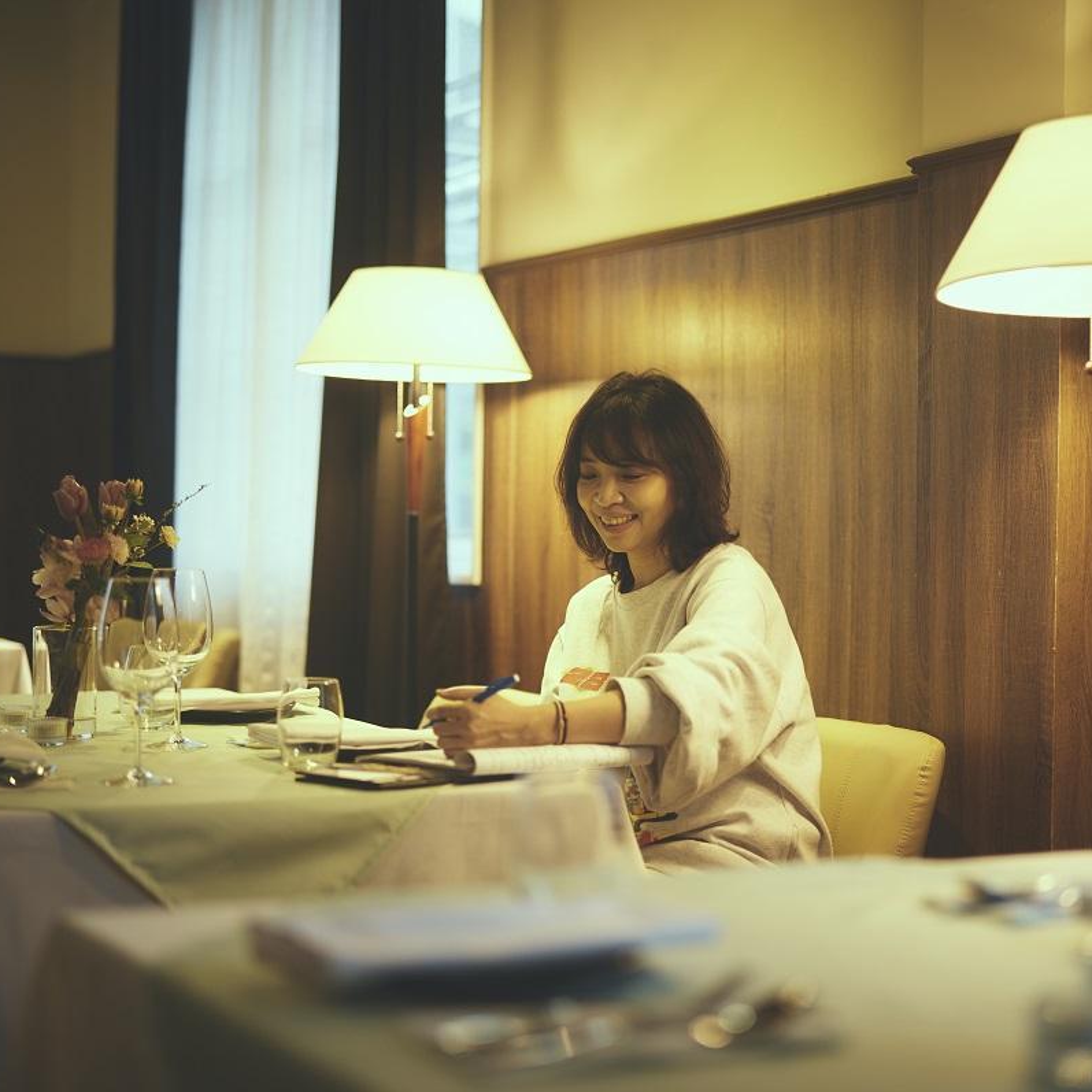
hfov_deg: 26.8
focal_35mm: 64
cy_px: 545
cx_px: 654
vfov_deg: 26.9
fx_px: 2284
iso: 100
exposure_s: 1/50
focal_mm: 50
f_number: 1.4
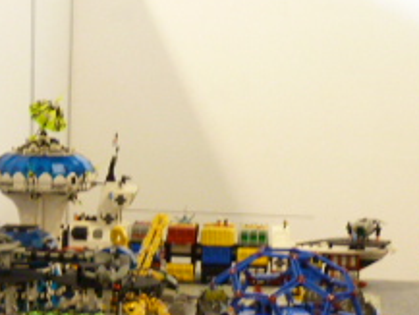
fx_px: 1429
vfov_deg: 12.2
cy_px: 421
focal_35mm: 118
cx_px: 14
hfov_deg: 16.4
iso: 400
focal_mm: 6.5
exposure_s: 1/13
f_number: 3.6
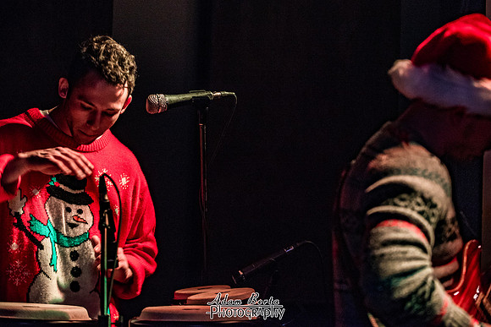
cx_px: 243
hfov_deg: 22.5
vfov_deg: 15.1
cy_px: 147
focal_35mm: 90
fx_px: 1232
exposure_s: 1/100
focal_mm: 82
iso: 3200
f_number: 2.8
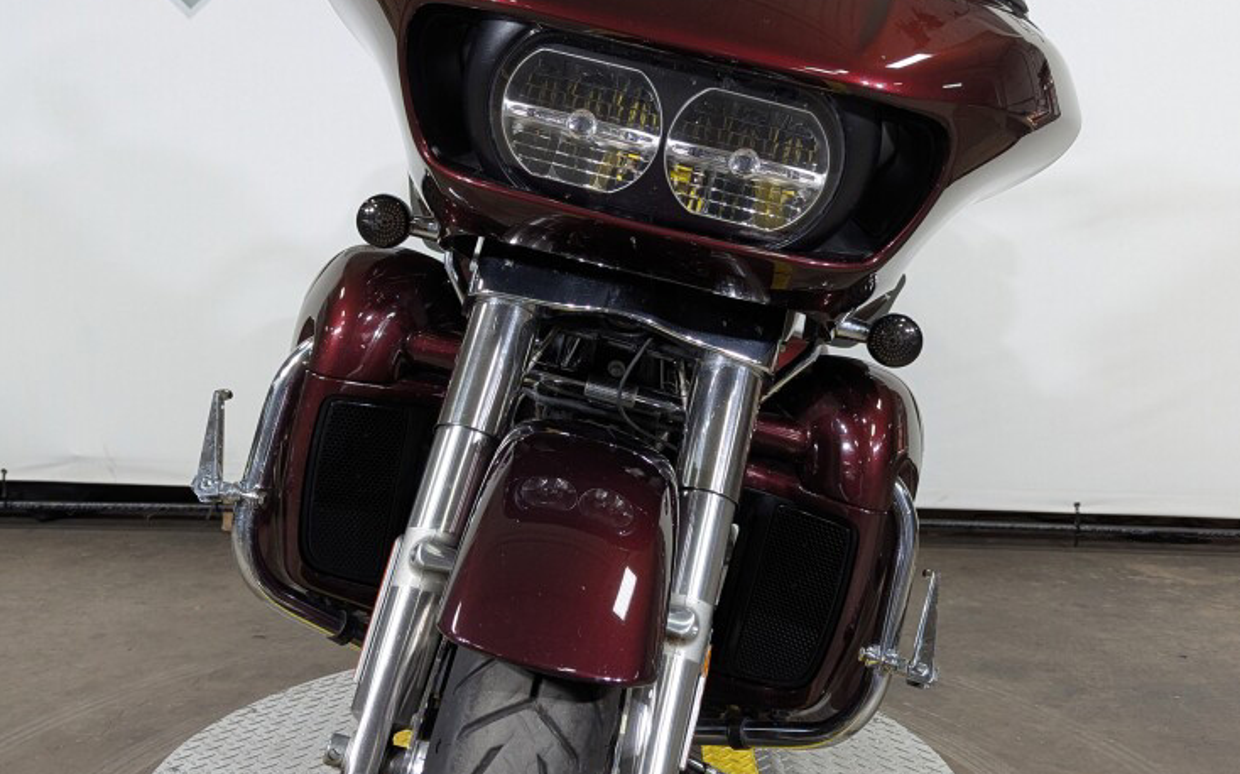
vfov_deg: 34.3
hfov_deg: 52.8
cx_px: 599
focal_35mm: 37
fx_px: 1250
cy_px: 299
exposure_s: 1/120
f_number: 1.85
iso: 164
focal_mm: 6.81
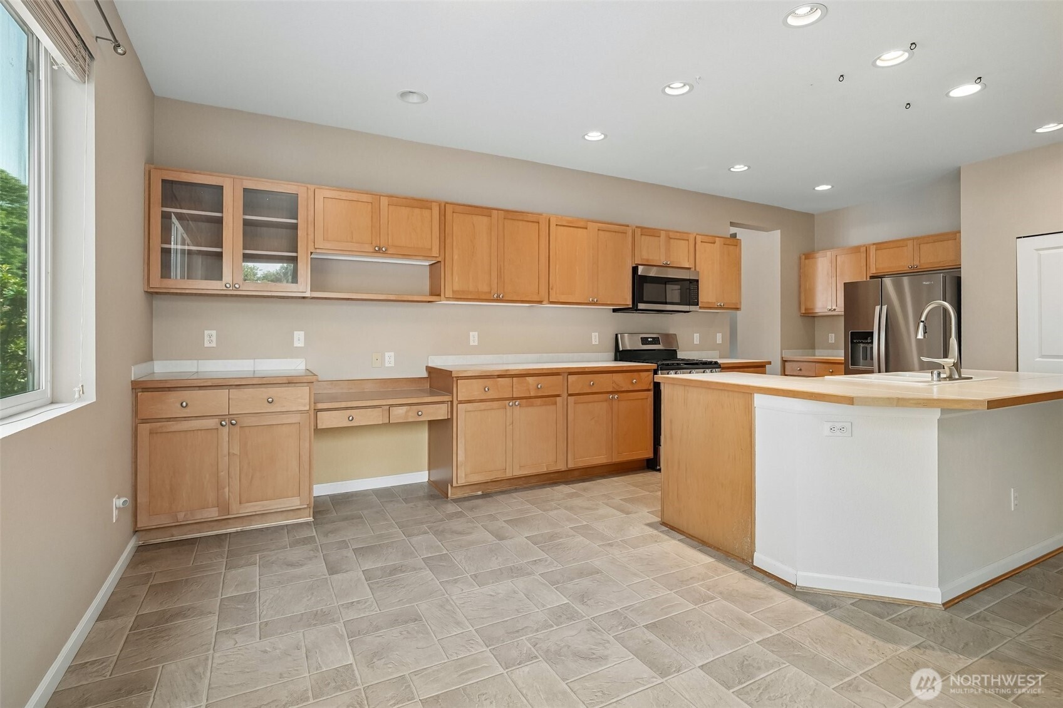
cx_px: 532
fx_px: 472
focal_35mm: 16
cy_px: 354
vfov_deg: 73.7
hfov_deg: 96.7
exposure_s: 1/60
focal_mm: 16
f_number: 8
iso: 1600
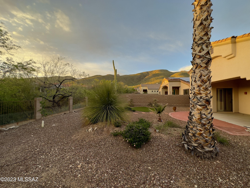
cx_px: 125
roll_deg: -0.6
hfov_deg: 102.1
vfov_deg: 85.7
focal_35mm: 14
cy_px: 94
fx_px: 101
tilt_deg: +0.9
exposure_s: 1/153
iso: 40
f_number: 2.2
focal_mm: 2.22
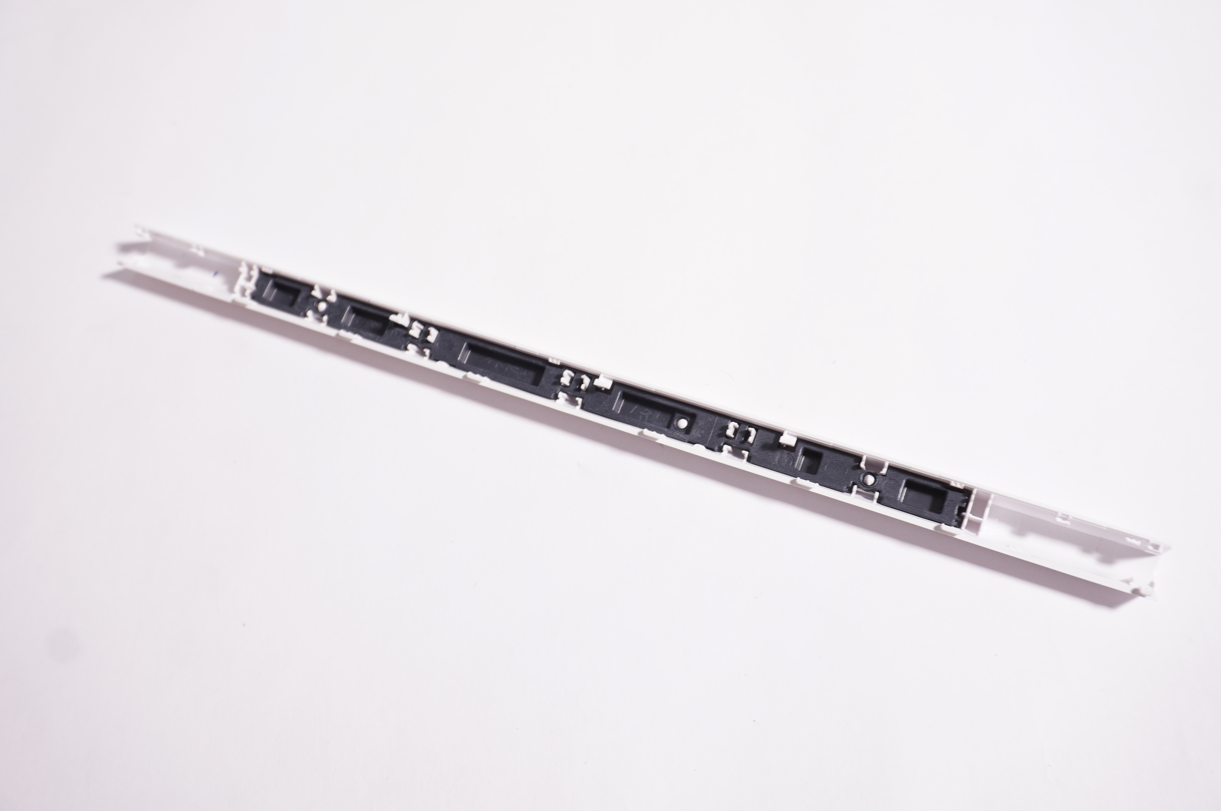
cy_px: 406
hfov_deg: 57.3
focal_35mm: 33
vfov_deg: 39.9
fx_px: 1118
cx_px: 610
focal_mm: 22
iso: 125
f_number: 5.6
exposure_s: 1/13
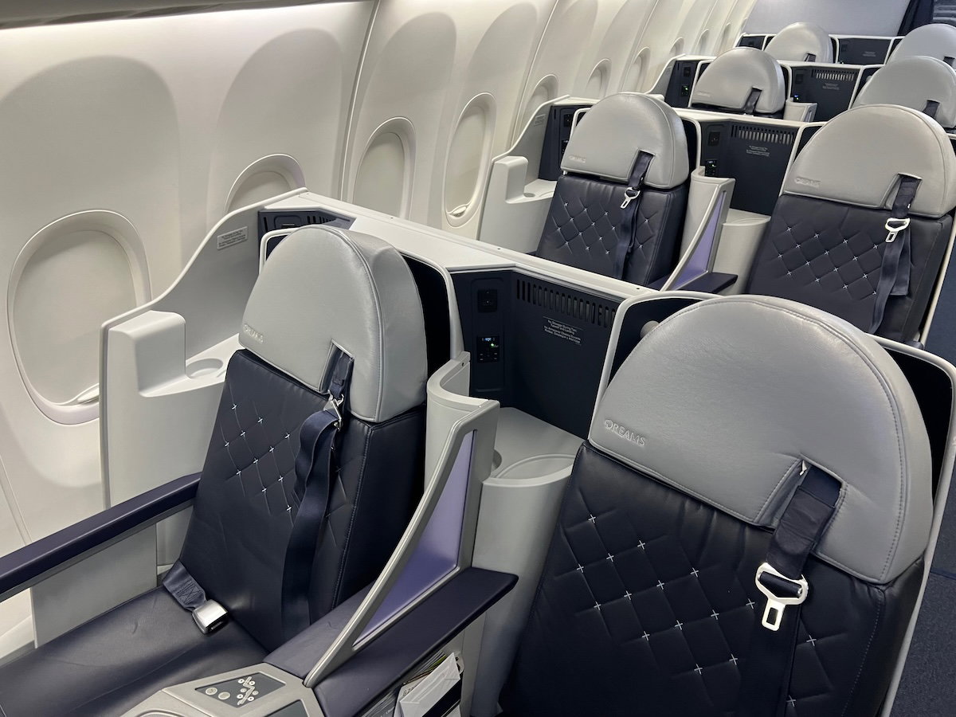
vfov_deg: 53.1
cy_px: 358
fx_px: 718
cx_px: 478
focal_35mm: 26
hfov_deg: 67.3
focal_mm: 5.7
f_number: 1.5
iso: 320
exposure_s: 1/56
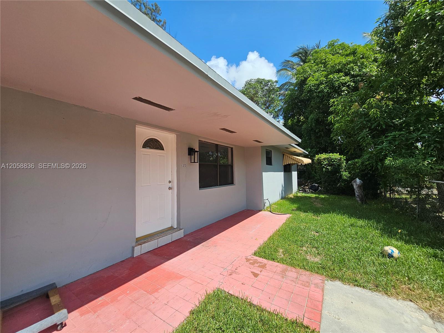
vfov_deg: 89.9
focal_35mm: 13
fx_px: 167
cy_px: 166
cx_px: 222
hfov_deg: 106.2
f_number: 2.2
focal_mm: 2.2
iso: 50
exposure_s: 1/1978
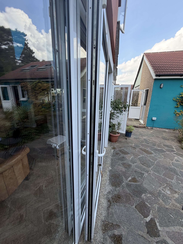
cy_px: 122
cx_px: 92
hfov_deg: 85.7
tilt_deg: -15.2
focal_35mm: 14
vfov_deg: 102.1
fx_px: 99
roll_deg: -1.7
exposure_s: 1/310
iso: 50
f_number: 2.2
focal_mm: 2.22
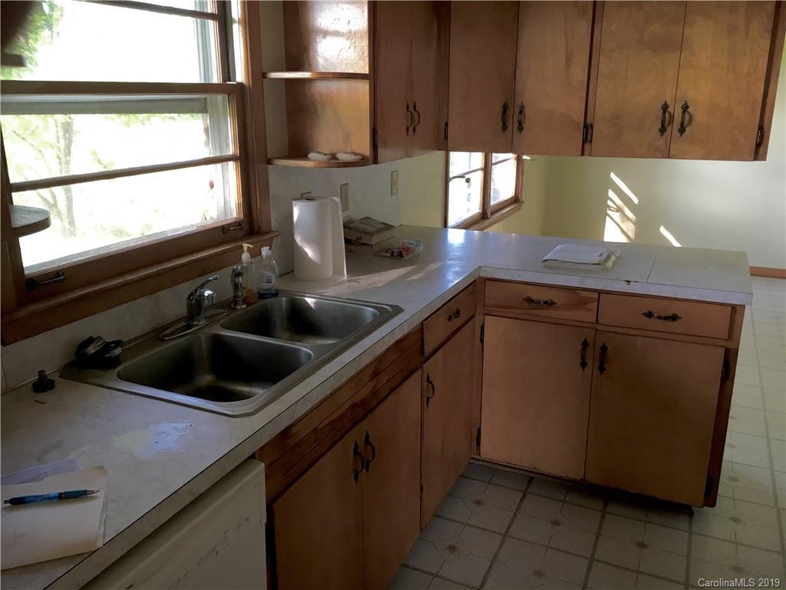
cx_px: 393
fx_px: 658
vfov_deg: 48.2
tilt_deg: -14.7
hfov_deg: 61.7
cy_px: 295
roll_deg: +0.0
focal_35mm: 29
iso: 64
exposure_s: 1/30
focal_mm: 4.15
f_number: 2.2
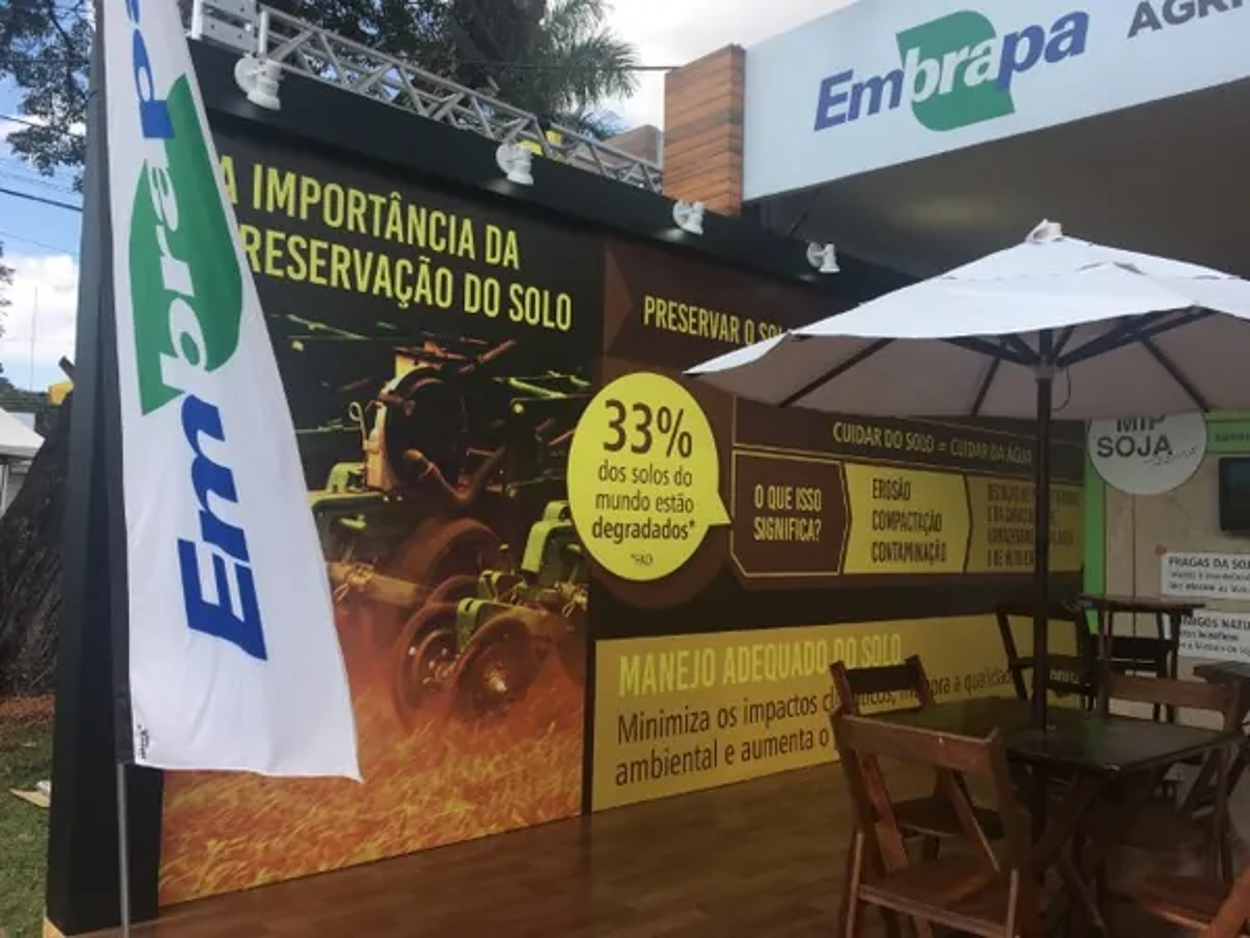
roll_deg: +0.4
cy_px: 469
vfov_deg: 48.2
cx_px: 625
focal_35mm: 29
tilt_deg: +1.5
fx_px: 1047
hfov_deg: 61.7
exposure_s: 1/668
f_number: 2.2
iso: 25
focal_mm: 4.15
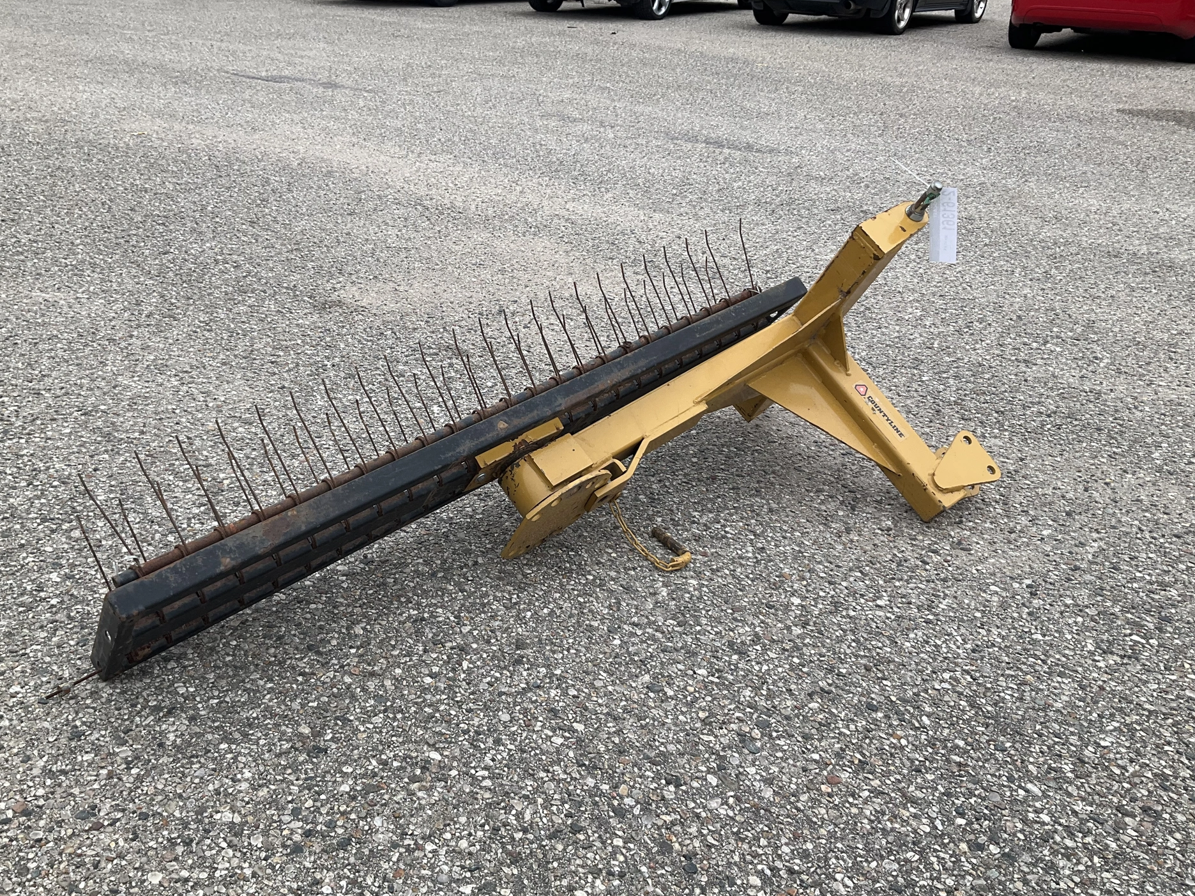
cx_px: 557
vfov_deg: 45.4
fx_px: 1070
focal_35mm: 31
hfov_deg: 58.3
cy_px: 464
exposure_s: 1/432
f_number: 1.8
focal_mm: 3
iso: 25
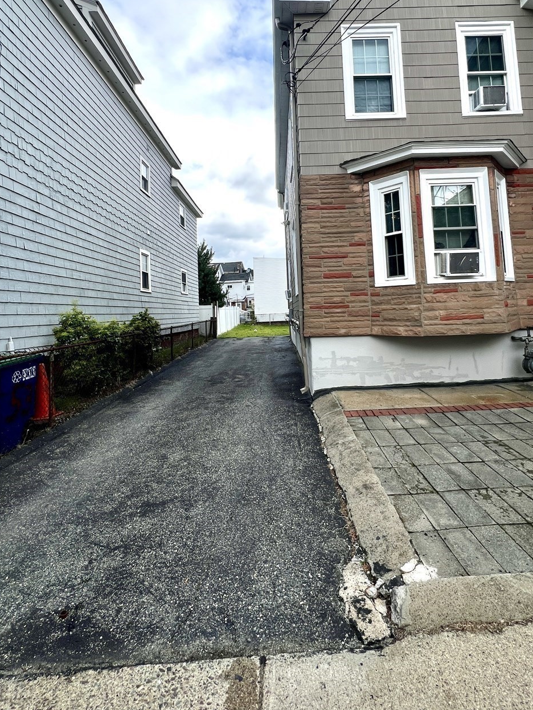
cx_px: 284
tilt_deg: +4.0
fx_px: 328
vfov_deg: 93.3
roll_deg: +2.2
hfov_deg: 78.0
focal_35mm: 16
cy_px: 286
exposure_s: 1/943
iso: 32
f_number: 1.8
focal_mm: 1.57
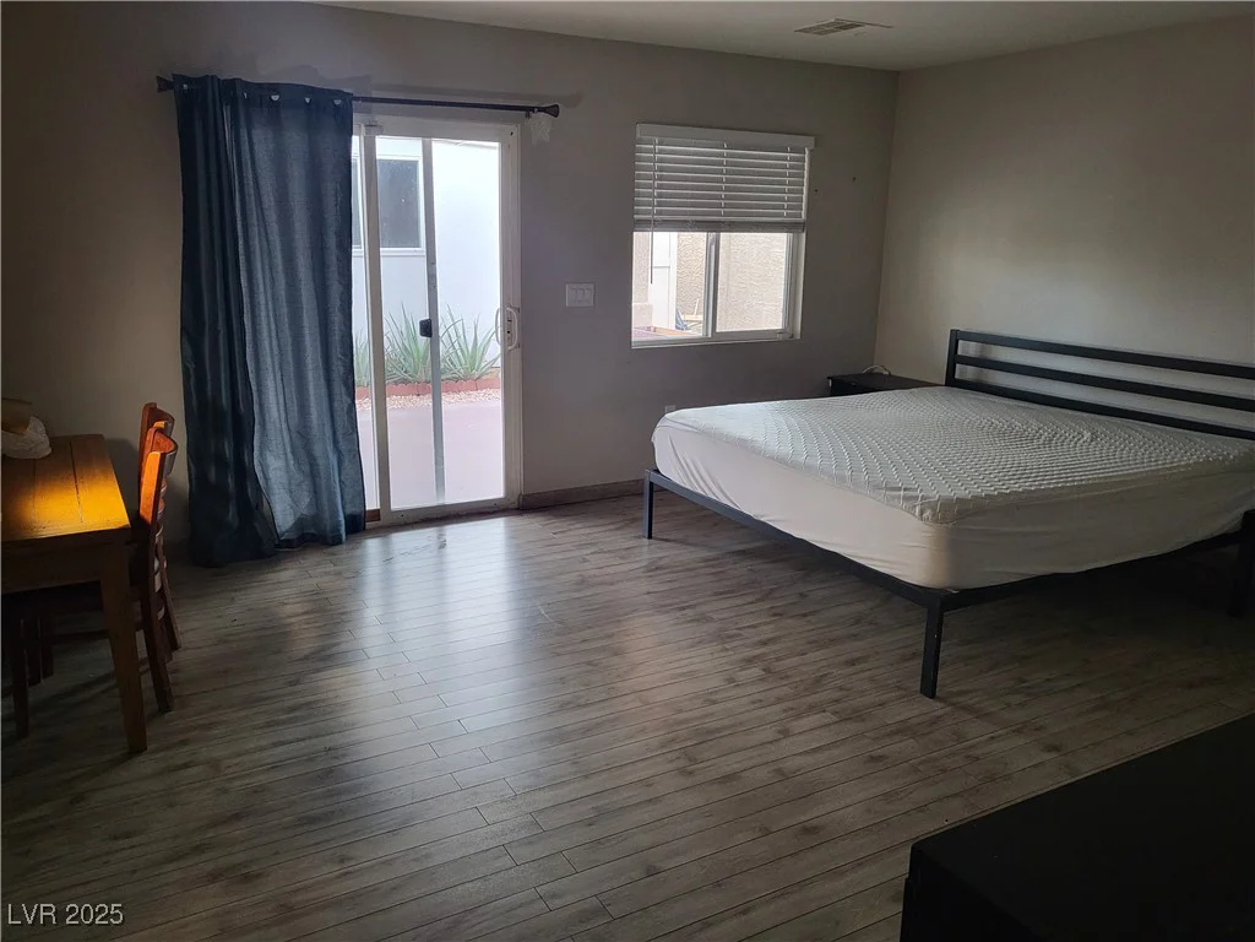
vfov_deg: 53.1
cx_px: 628
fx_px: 943
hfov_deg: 67.3
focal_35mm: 26
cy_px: 471
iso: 250
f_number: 1.8
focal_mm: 4.25
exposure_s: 1/60
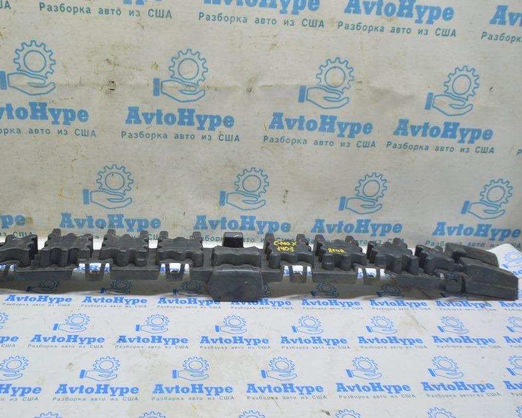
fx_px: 479
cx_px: 212
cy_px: 206
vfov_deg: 47.1
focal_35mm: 31
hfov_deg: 56.8
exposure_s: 1/20
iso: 400
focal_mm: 18
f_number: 5.6
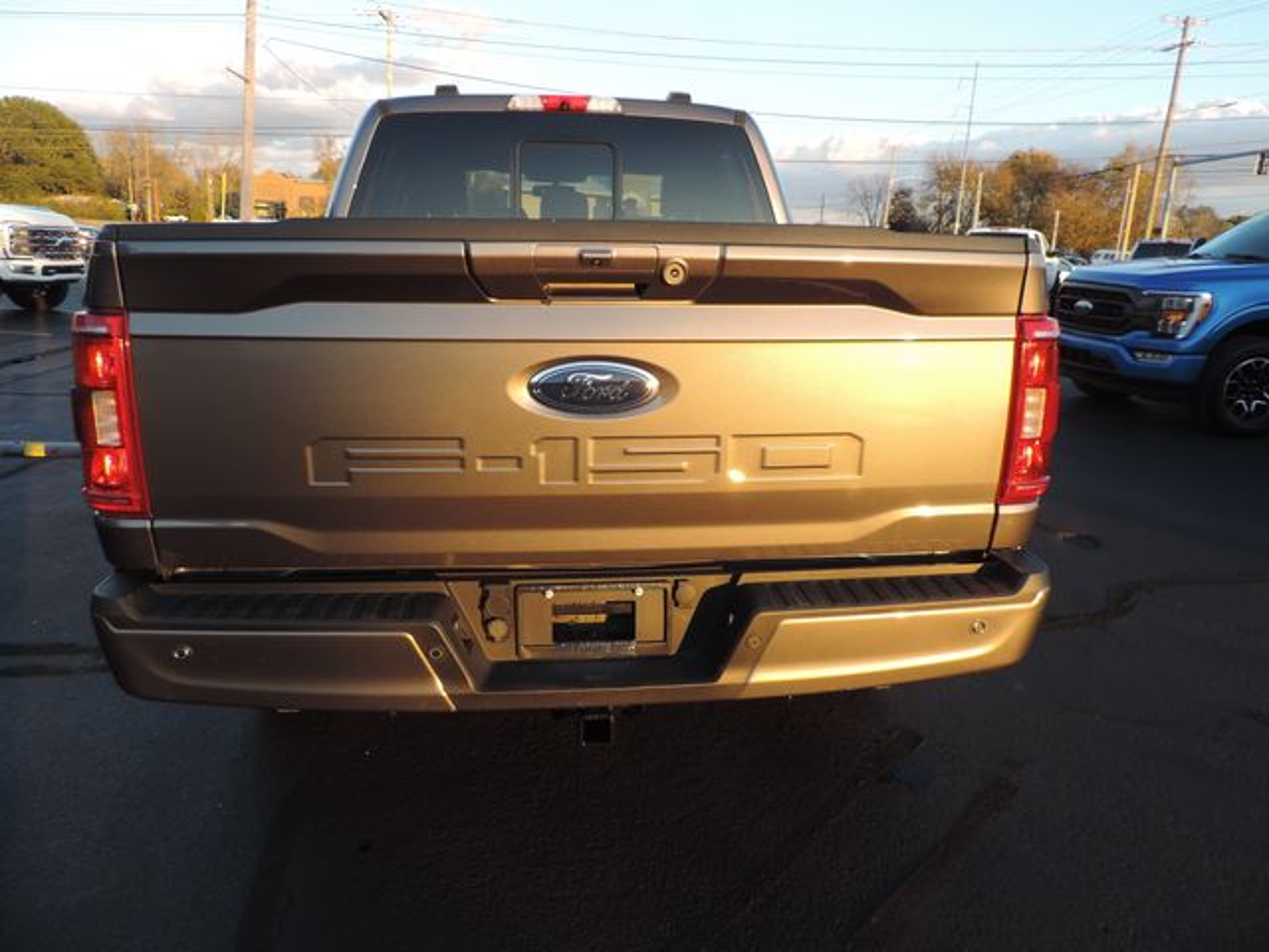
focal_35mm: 24
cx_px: 634
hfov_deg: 71.6
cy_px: 476
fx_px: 880
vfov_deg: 56.8
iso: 80
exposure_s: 1/125
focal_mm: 4.3
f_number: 3
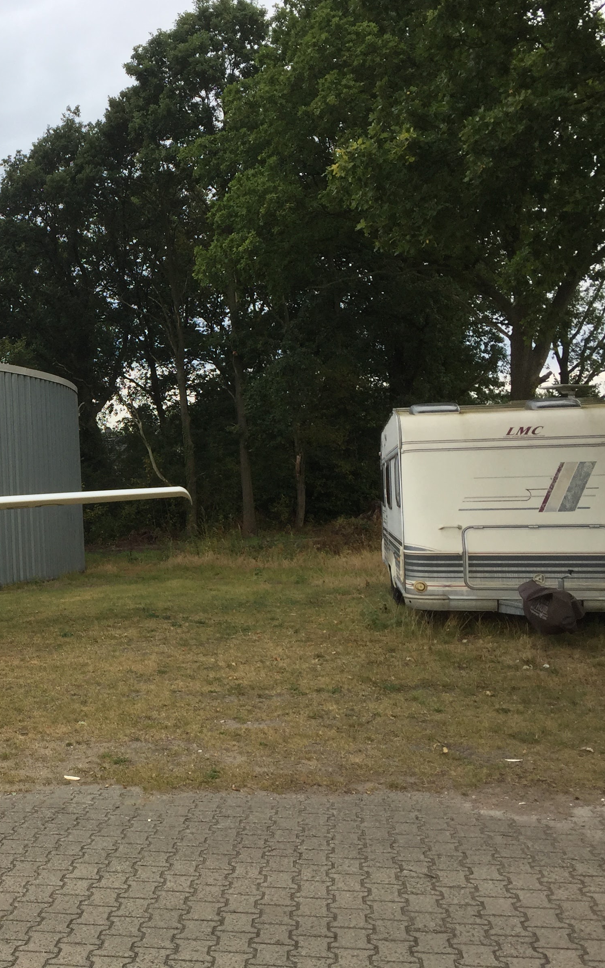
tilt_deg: +0.4
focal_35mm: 42
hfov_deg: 28.9
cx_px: 23
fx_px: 1108
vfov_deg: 47.2
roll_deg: +2.5
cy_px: 474
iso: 32
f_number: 2.2
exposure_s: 1/222
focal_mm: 4.15
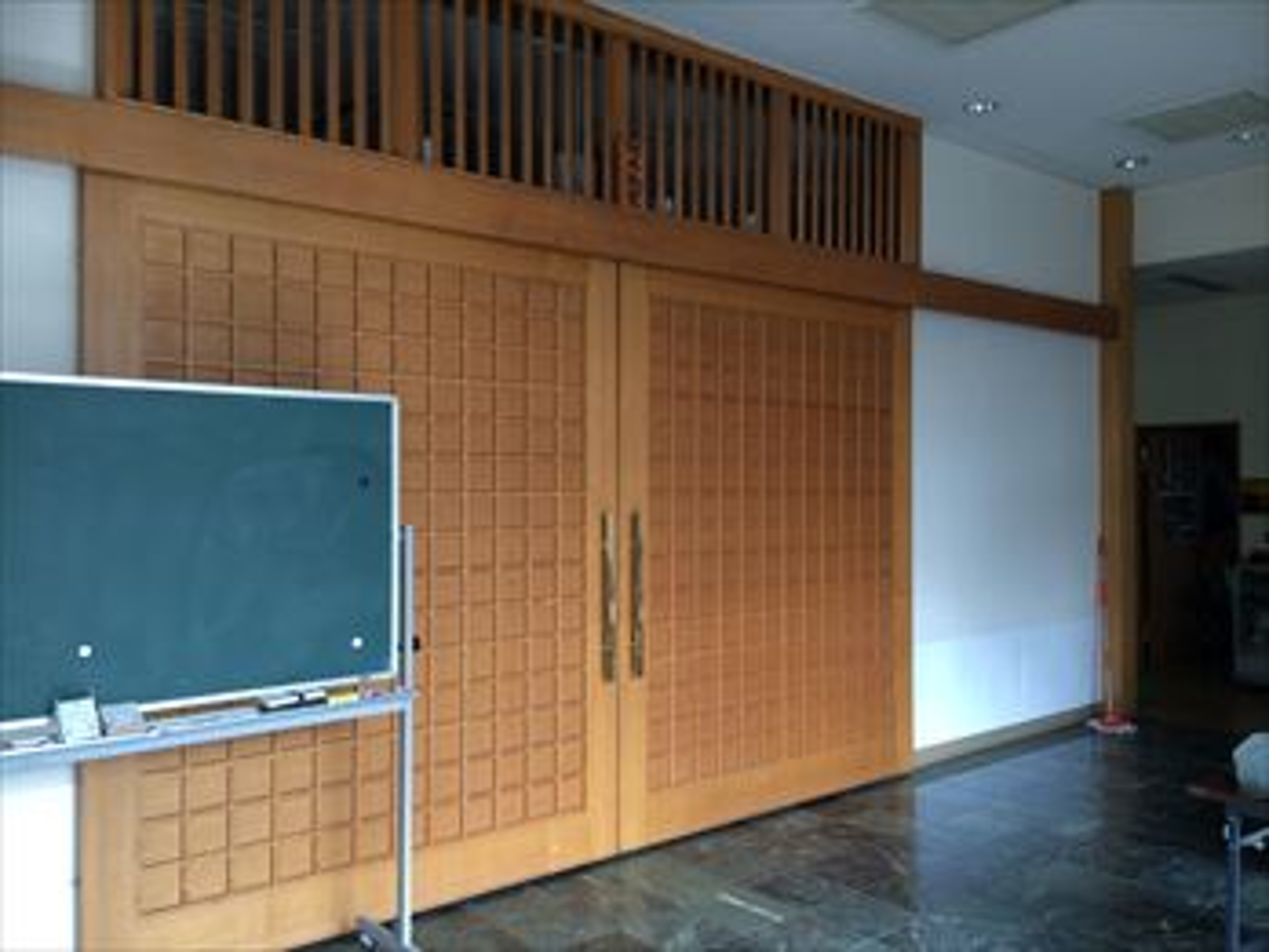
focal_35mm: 30
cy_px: 476
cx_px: 634
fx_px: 1100
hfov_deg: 60.0
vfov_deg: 46.8
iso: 50
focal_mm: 4.12
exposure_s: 1/60
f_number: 2.2
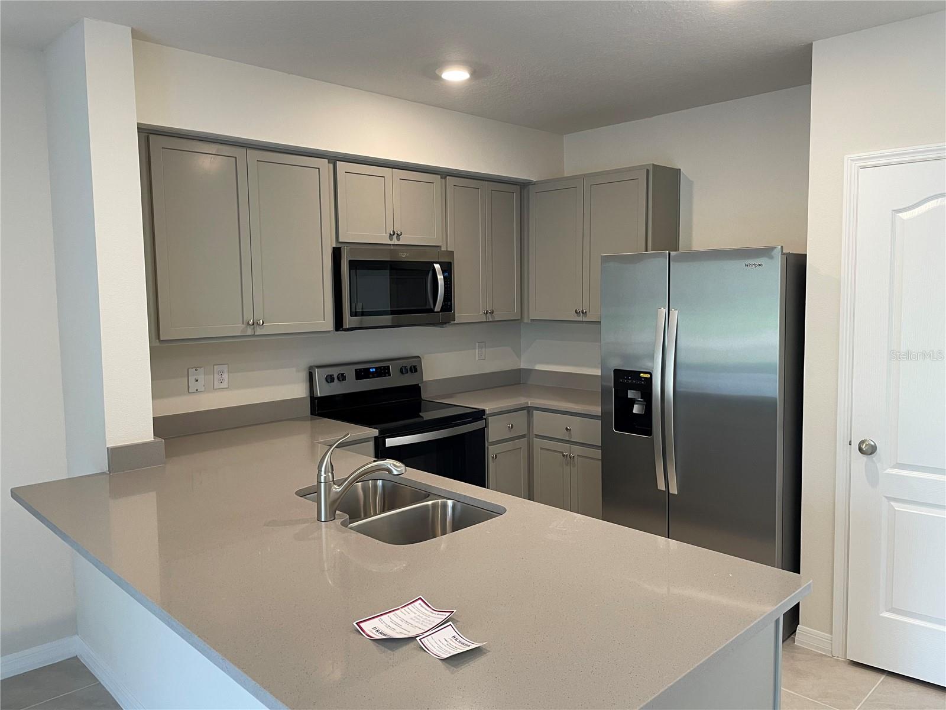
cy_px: 355
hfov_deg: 67.3
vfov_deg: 53.1
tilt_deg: -3.7
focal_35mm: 26
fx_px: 711
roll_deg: +0.5
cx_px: 473
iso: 100
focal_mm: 4.2
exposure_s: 1/60
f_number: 1.6
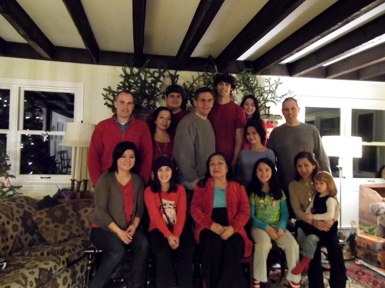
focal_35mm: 29
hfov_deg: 61.7
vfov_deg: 48.2
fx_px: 323
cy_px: 144
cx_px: 192
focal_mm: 5.2
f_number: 3.2
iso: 800
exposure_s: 1/4
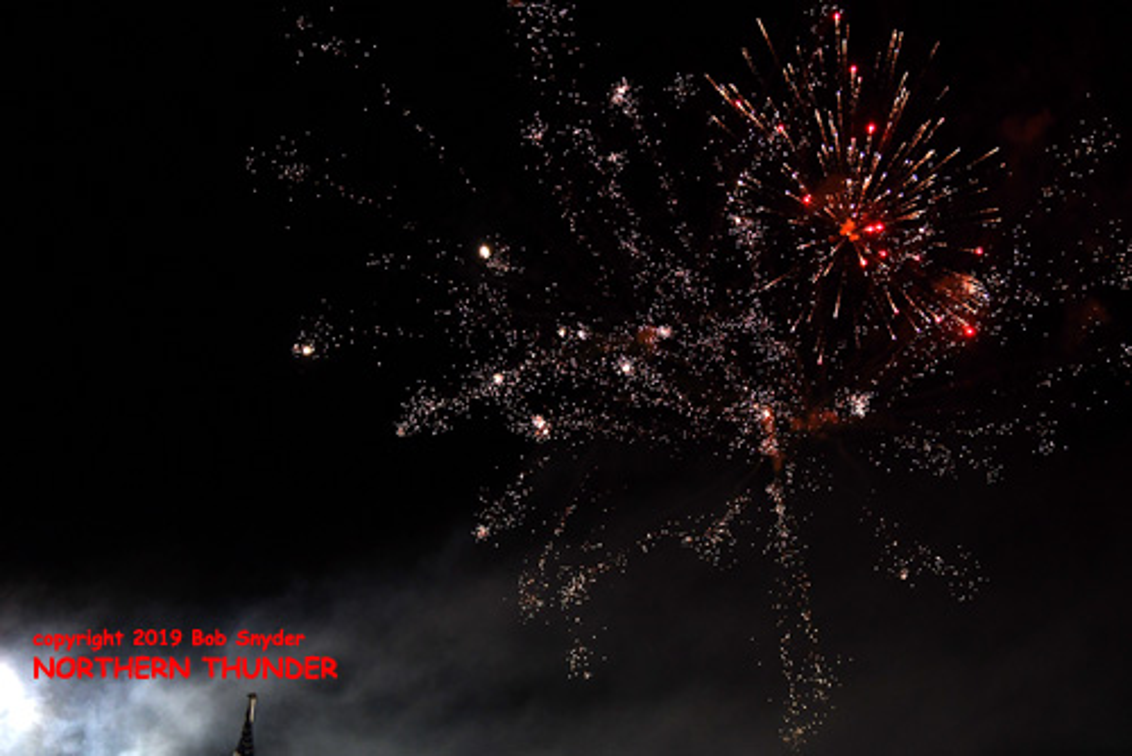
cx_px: 566
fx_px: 3303
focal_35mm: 105
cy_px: 378
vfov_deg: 13.1
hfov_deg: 19.4
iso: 800
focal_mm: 70
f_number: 2.8
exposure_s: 1/800
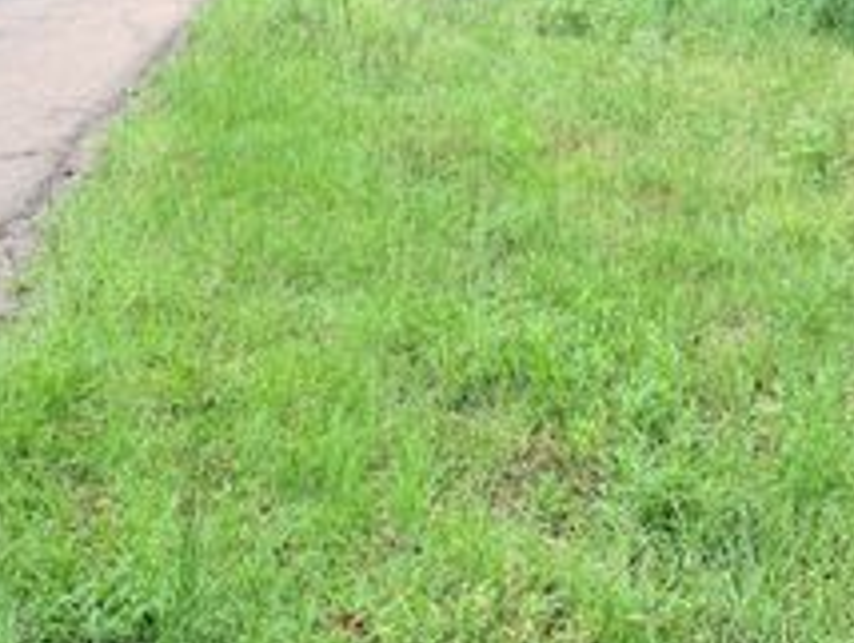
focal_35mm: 56
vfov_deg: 24.5
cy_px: -58
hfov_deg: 34.3
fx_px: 1383
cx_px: 403
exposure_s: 1/450
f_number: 1.78
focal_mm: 6.76
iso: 100
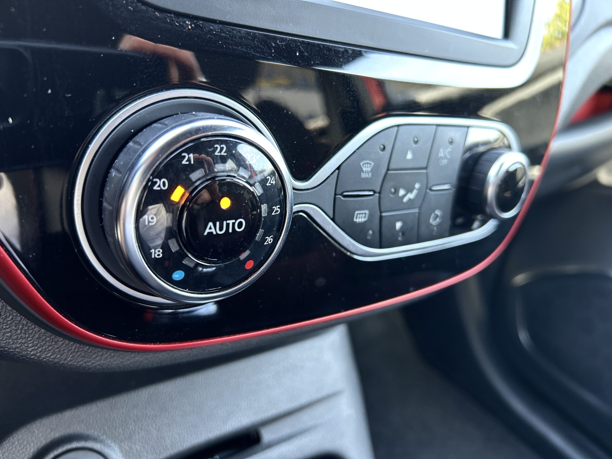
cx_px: 306
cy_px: 230
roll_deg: -14.0
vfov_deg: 53.1
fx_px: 460
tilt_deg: -26.0
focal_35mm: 26
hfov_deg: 67.3
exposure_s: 1/60
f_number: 1.5
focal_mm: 5.7
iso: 125
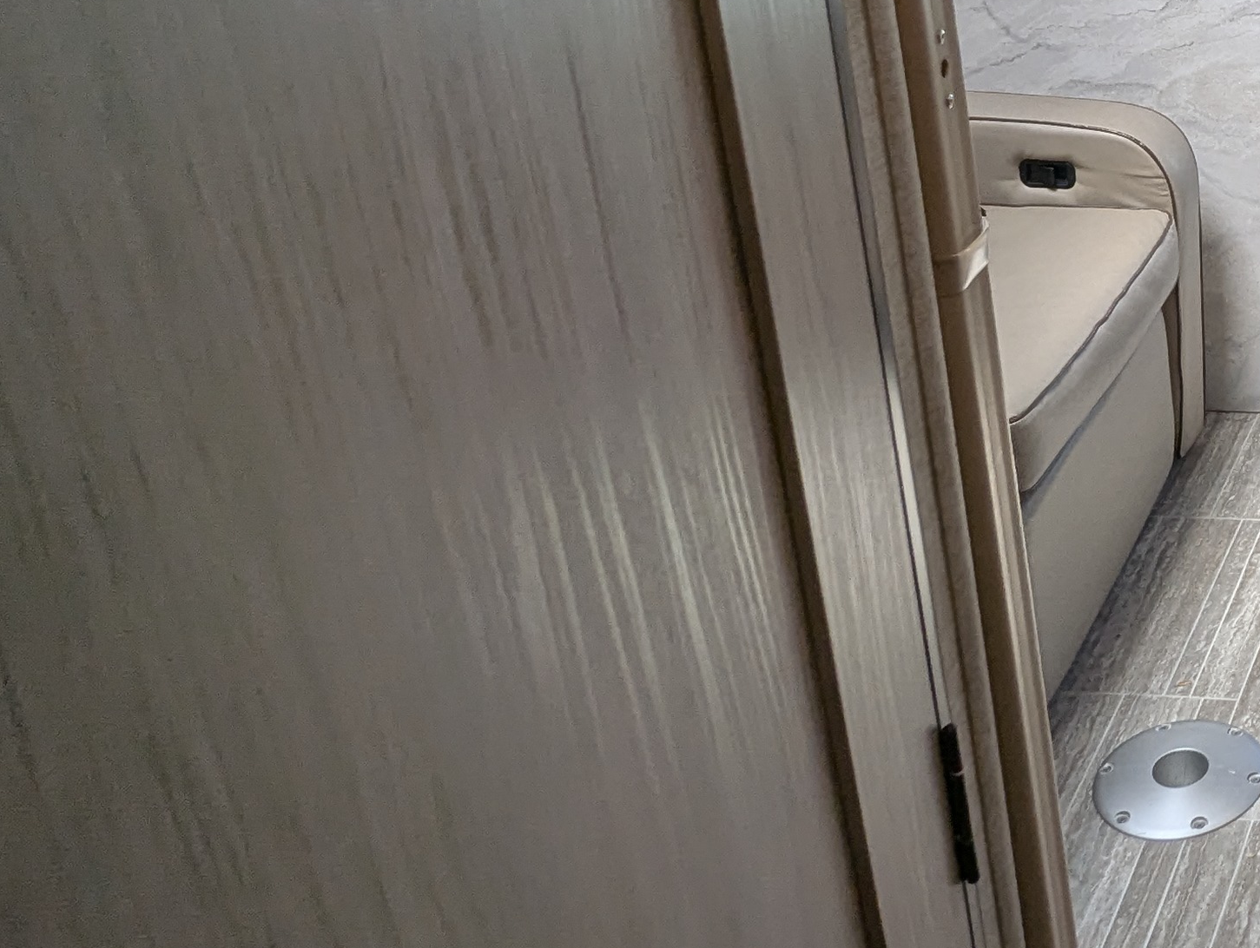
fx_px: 1640
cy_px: 141
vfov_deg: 31.1
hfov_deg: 33.6
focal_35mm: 45
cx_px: 1534
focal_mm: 2.35
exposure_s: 1/217
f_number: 2.2
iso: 69
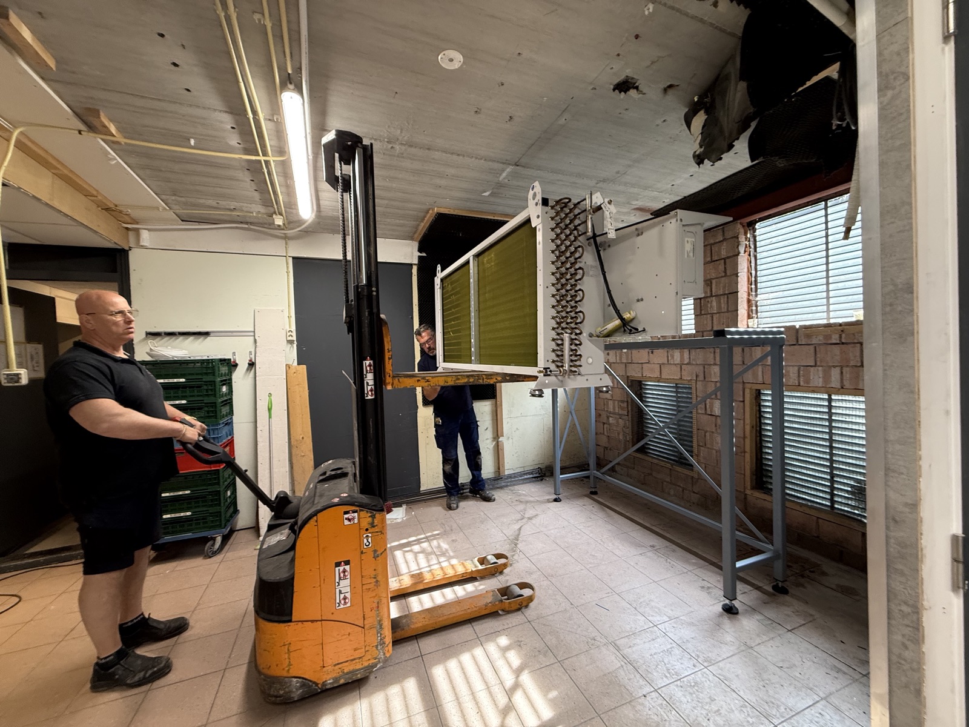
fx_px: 392
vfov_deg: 85.7
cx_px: 484
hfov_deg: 102.1
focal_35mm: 14
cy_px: 364
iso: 200
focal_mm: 2.22
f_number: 2.2
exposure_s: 1/50
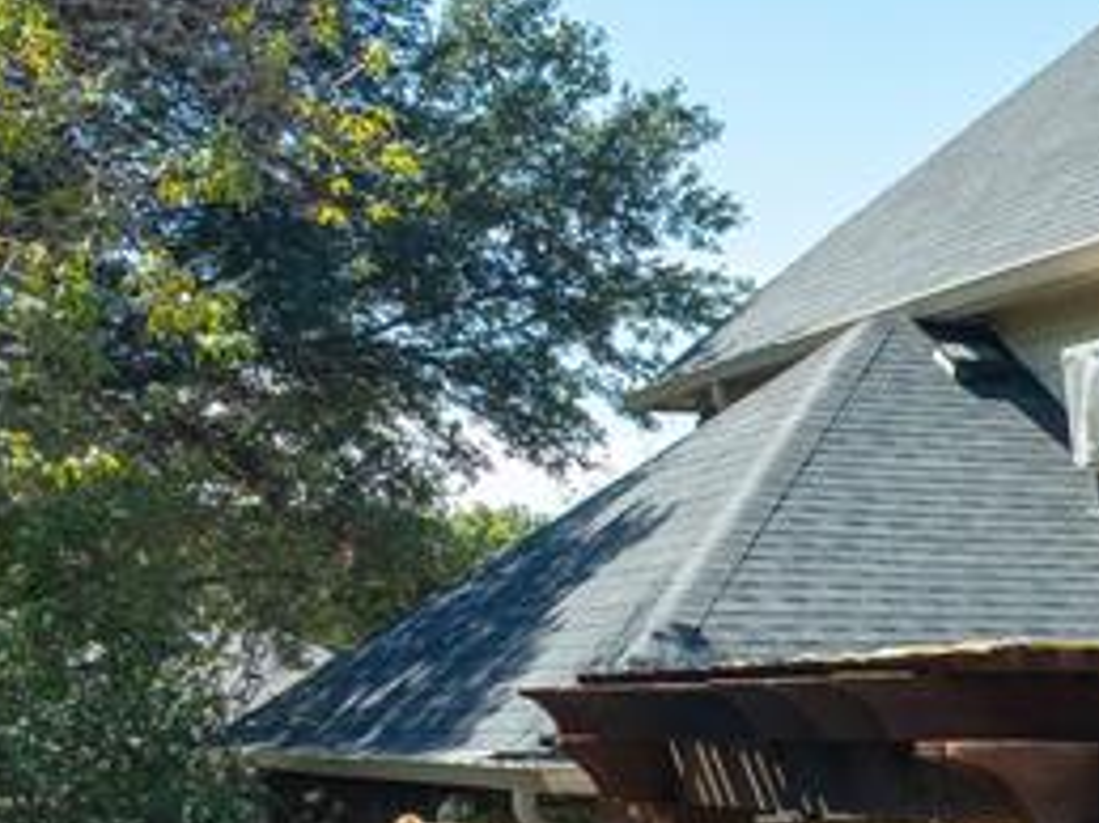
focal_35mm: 95
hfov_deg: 17.8
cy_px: 1103
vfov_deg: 14.8
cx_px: 1778
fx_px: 3015
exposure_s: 1/160
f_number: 7.1
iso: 100
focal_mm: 12.29
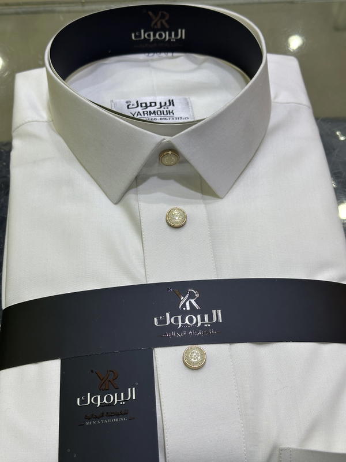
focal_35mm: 48
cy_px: 231
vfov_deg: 39.7
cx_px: 173
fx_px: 640
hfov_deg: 30.3
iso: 80
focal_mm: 6.86
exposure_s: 1/93
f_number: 1.78
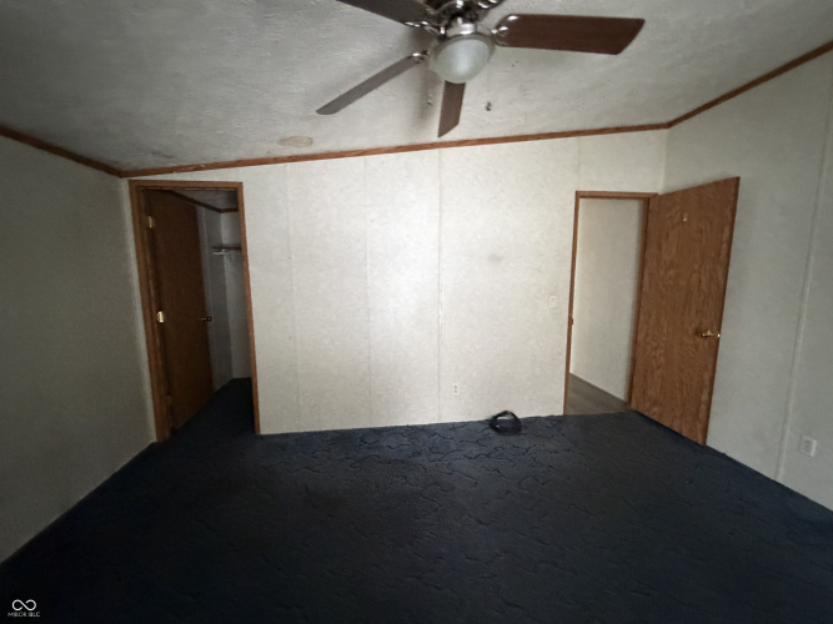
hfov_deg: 102.1
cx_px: 416
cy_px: 312
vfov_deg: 85.7
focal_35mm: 14
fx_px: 337
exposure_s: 1/45
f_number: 2.2
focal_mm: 2.22
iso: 1250
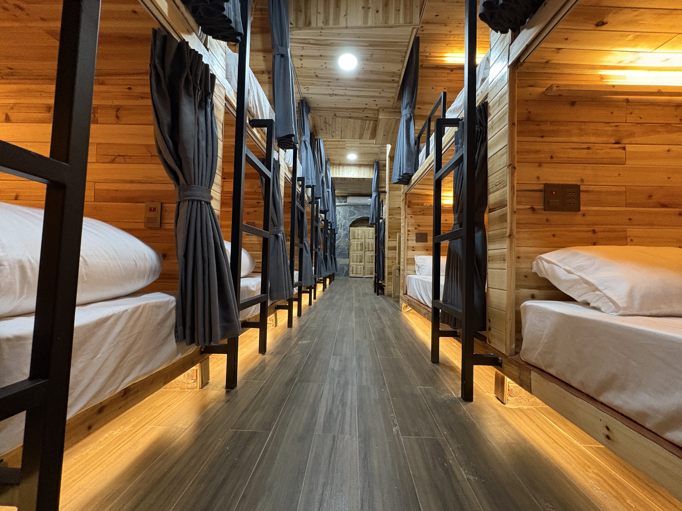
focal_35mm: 14
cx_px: 341
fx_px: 276
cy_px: 256
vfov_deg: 85.7
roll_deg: -0.7
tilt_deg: +1.5
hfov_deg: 102.1
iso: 800
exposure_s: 1/50
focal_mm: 2.22
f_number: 2.2
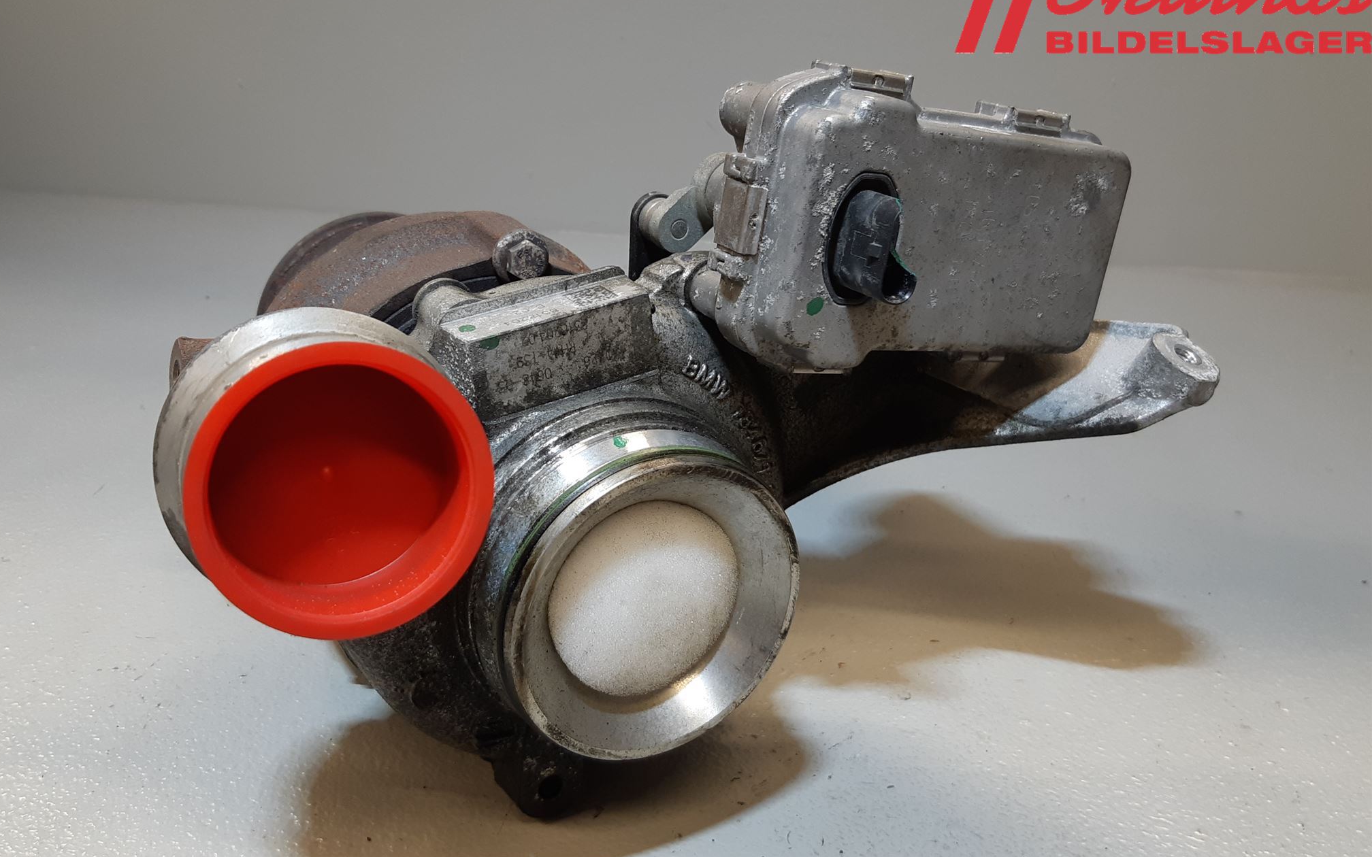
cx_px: 676
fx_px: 1047
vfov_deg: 44.5
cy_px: 460
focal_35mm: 28
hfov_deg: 66.5
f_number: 1.7
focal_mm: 3.93
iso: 64
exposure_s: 1/50
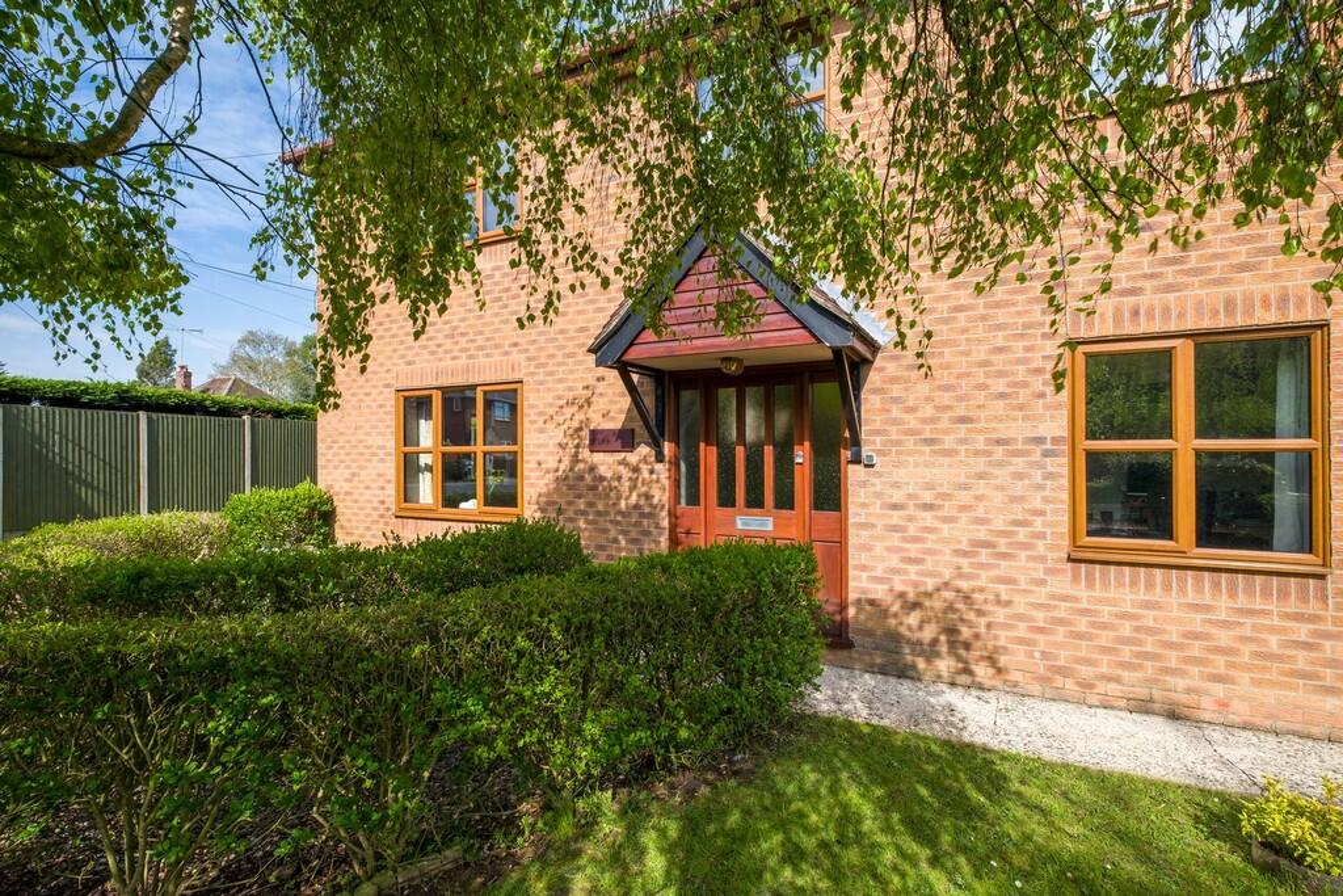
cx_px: 672
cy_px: 448
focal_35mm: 17
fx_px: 634
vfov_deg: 70.5
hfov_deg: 93.3
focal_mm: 11
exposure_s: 1/100
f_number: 11
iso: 80
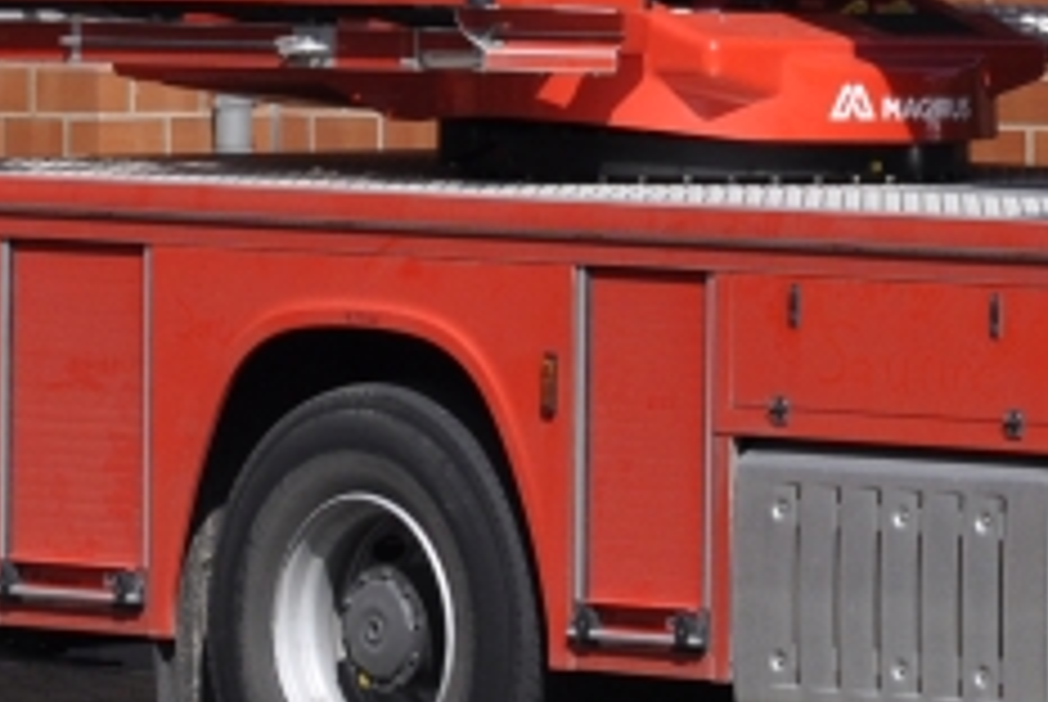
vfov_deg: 3.4
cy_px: 58
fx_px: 11805
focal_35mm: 405
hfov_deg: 5.0
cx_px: 1700
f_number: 9
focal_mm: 70
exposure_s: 1/1250
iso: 500
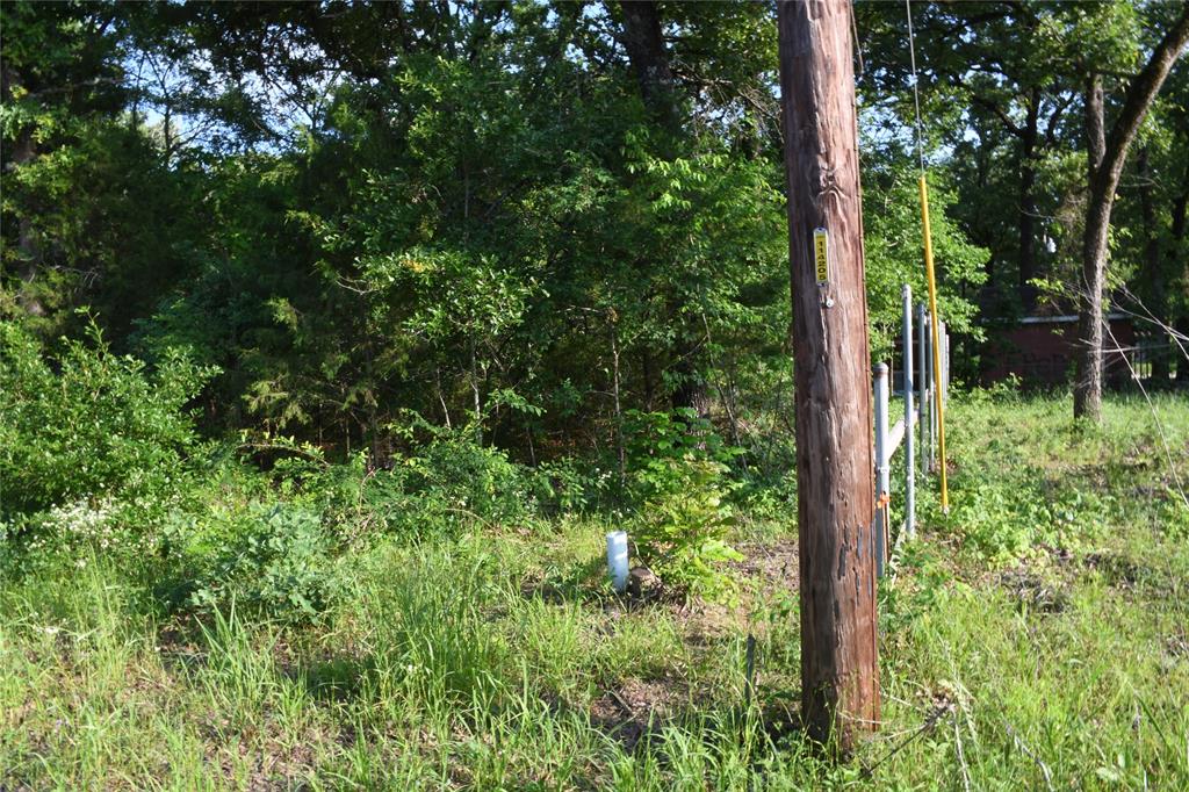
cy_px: 396
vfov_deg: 47.9
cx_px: 594
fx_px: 891
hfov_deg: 67.4
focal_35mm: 27
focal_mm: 18
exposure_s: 1/8
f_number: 20
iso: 100
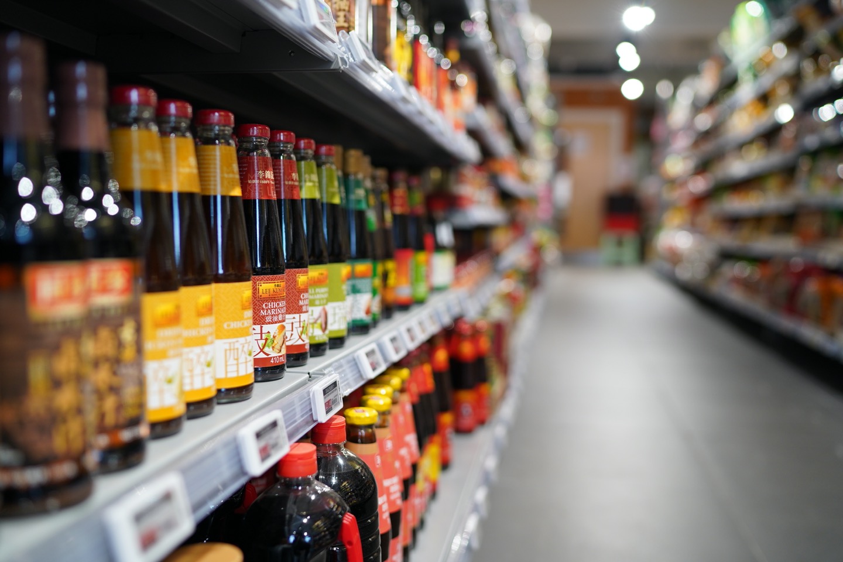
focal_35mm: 35
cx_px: 422
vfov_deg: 37.9
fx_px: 820
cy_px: 281
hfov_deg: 54.4
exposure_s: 1/160
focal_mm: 35
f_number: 1.8
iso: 500
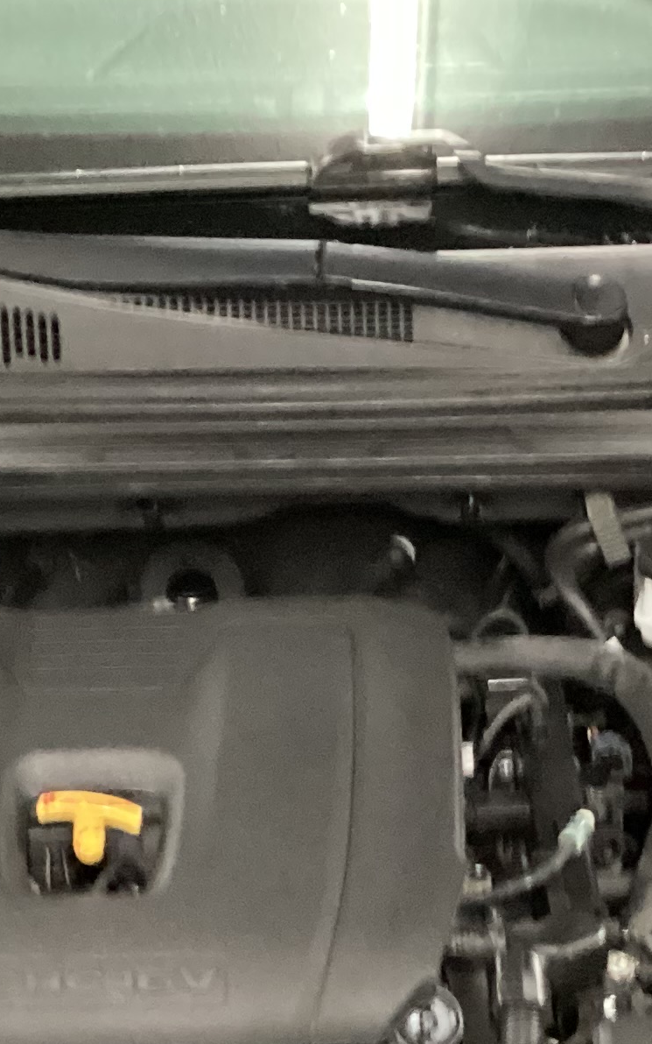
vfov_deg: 22.7
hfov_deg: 14.5
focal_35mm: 90
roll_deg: +3.2
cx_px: 295
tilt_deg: -37.9
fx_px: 2559
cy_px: 859
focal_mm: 3.3
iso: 640
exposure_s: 1/20
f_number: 2.4
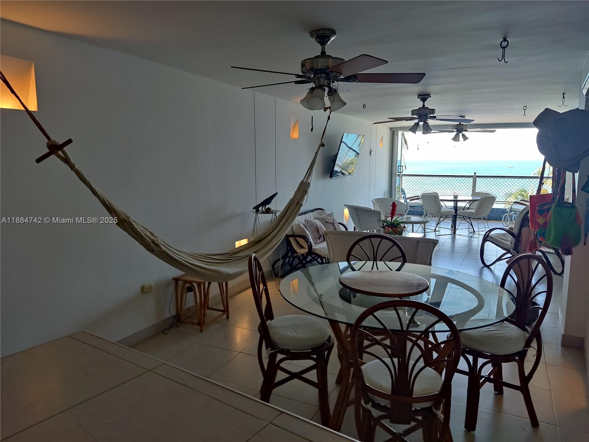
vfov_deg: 54.9
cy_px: 221
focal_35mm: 25
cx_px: 294
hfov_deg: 69.4
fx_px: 425
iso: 107
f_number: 1.79
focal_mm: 4.71
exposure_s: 1/60
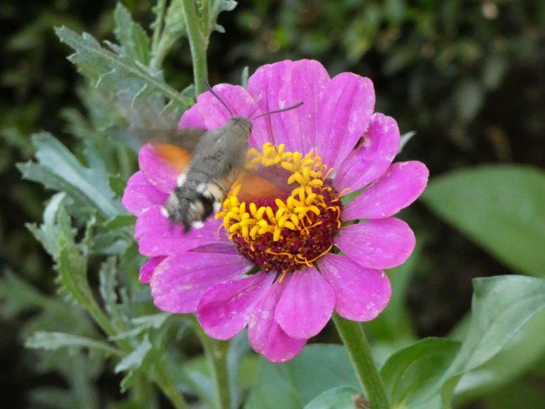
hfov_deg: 7.0
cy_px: 204
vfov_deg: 5.3
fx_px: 4440
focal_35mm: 282
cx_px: 272
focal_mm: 50.6
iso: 1000
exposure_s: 1/80
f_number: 5.5
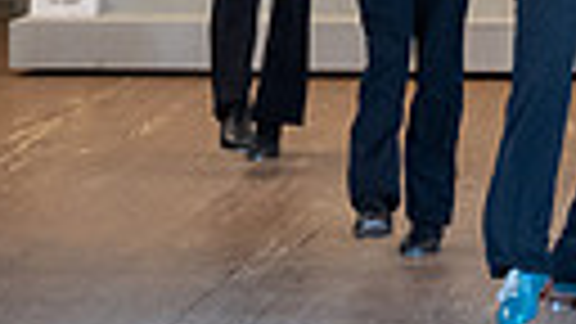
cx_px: 623
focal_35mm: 299
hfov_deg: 7.2
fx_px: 4567
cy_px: -236
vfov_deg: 4.0
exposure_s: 1/200
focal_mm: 50
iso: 1600
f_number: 2.8
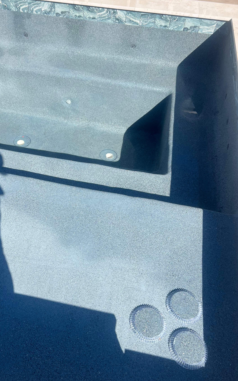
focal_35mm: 33
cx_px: 82
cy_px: 195
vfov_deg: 58.1
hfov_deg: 38.0
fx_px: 342
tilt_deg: -51.0
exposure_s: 1/3831
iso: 50
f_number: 1.5
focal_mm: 5.7
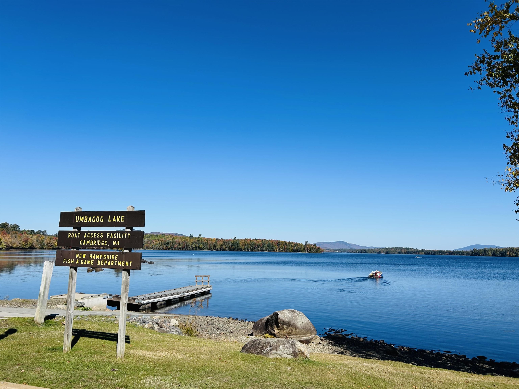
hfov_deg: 67.3
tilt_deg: +8.2
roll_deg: -1.3
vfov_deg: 53.1
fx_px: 390
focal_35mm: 26
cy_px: 194
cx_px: 260
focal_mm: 5.7
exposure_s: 1/5319
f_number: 1.5
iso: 50
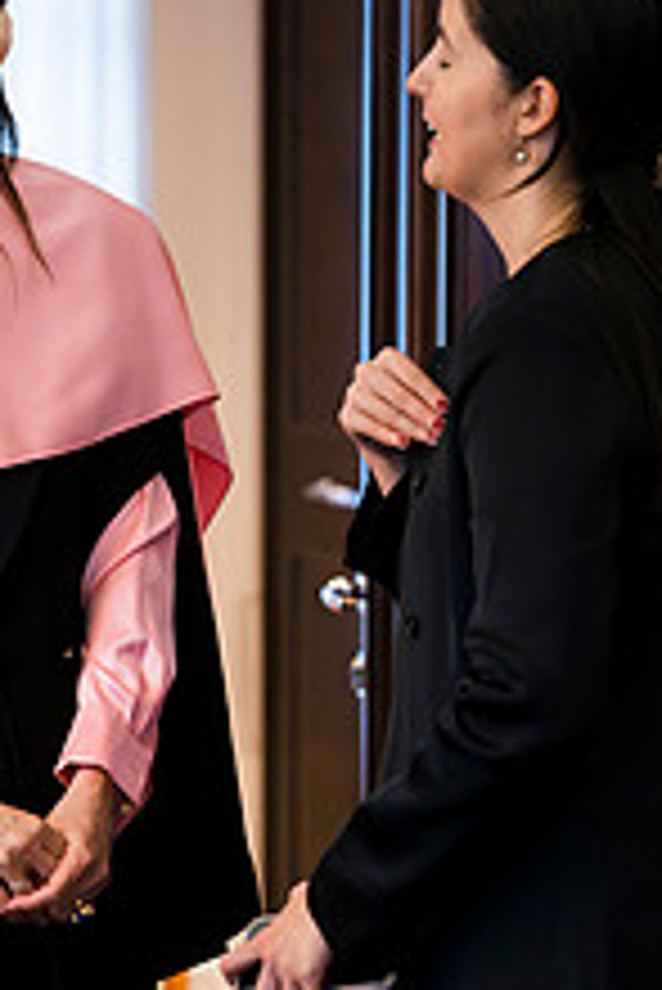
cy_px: 410
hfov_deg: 6.4
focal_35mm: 215
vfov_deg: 9.6
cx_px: 230
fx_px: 5921
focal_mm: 105
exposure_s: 1/160
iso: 4000
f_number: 3.2
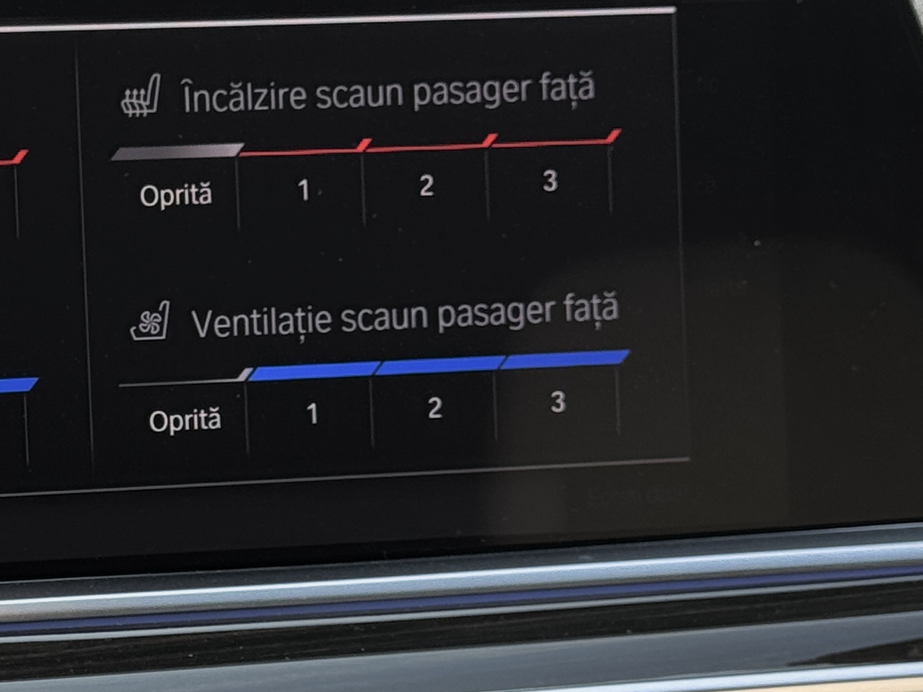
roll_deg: -1.6
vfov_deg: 10.6
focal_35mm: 140
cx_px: -41
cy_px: 480
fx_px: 3734
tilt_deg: -20.6
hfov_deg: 13.8
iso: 64
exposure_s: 1/292
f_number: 1.78
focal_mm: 6.76
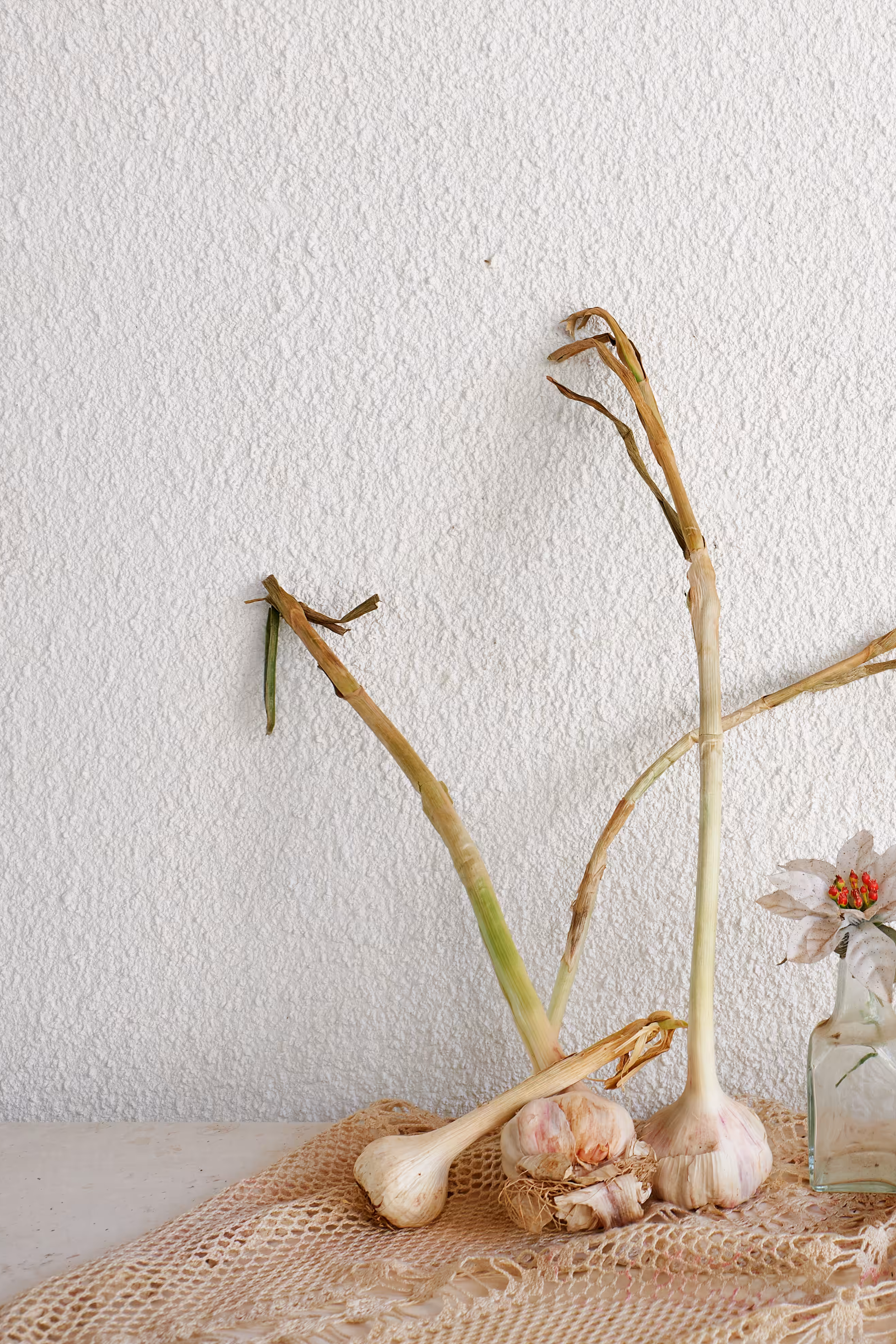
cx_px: 1002
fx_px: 1978
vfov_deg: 37.5
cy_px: 667
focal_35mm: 53
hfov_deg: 23.8
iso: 250
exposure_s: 3.5
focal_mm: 23.4
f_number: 8
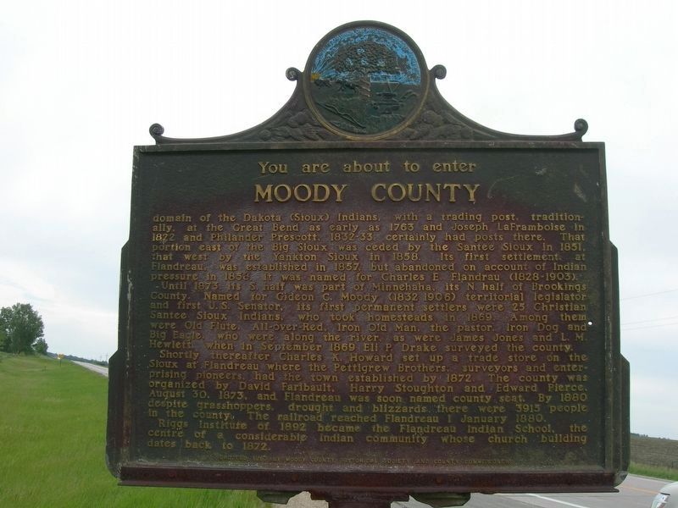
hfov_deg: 49.0
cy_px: 254
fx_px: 744
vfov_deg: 37.7
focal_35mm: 38
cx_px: 339
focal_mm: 7.8
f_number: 4.8
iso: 50
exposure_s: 1/369
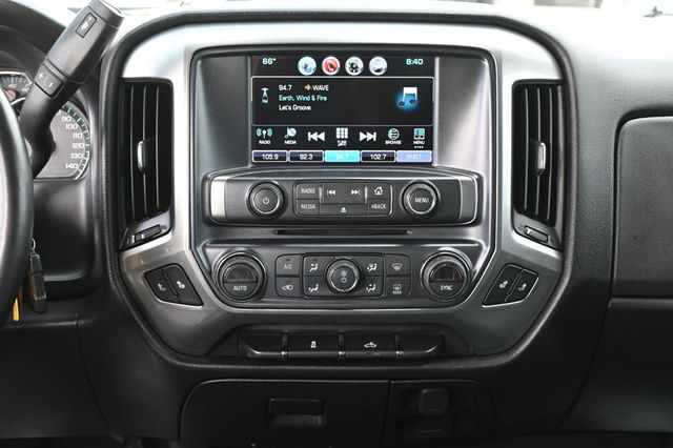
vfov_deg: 24.4
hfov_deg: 36.0
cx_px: 336
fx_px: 1037
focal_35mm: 56
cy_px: 224
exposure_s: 1/125
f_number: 5.3
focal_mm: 37
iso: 2000
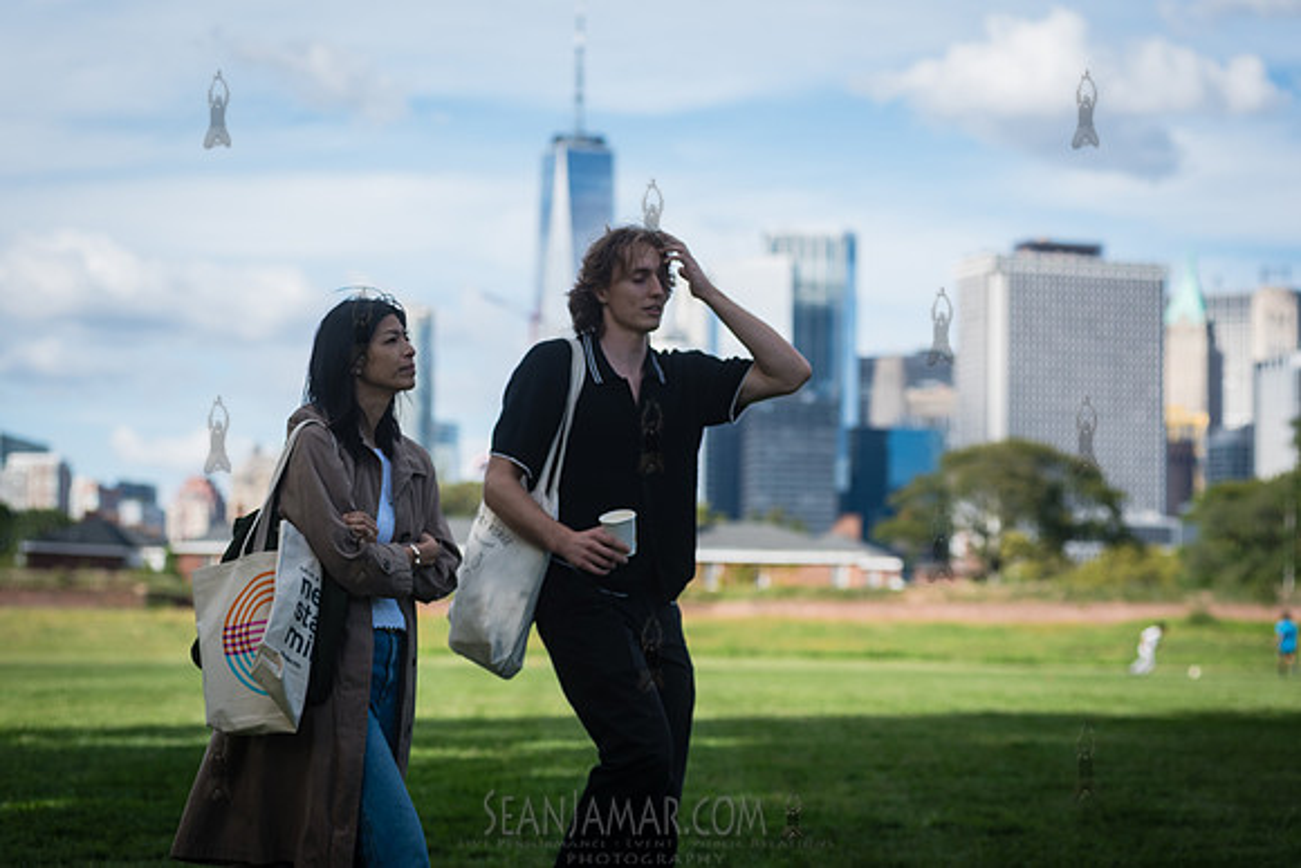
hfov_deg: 20.4
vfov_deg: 13.7
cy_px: 434
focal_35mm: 100
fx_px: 3615
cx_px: 650
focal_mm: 100
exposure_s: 1/1600
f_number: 4
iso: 250
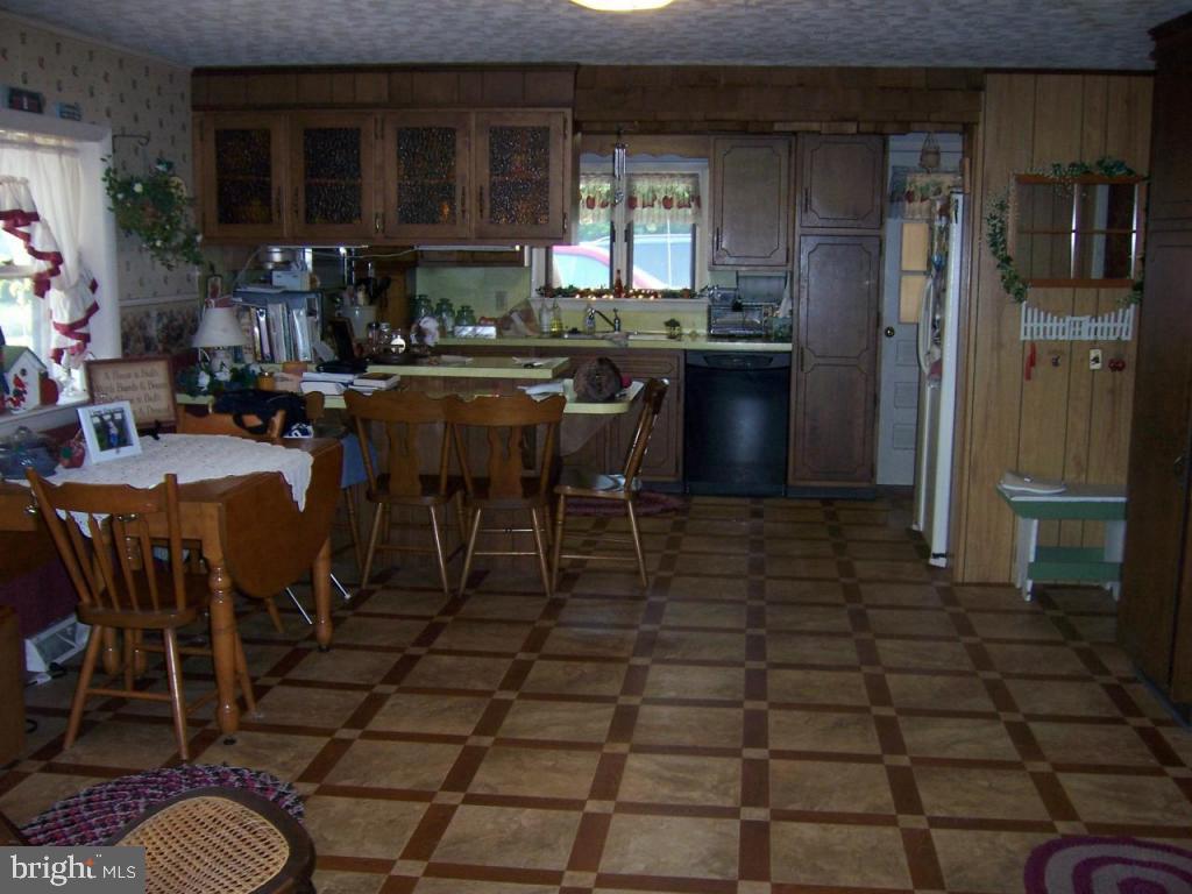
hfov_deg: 51.4
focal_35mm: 36
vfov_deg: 39.7
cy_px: 447
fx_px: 1240
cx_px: 596
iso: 125
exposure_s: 1/60
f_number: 2.8
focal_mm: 6.2
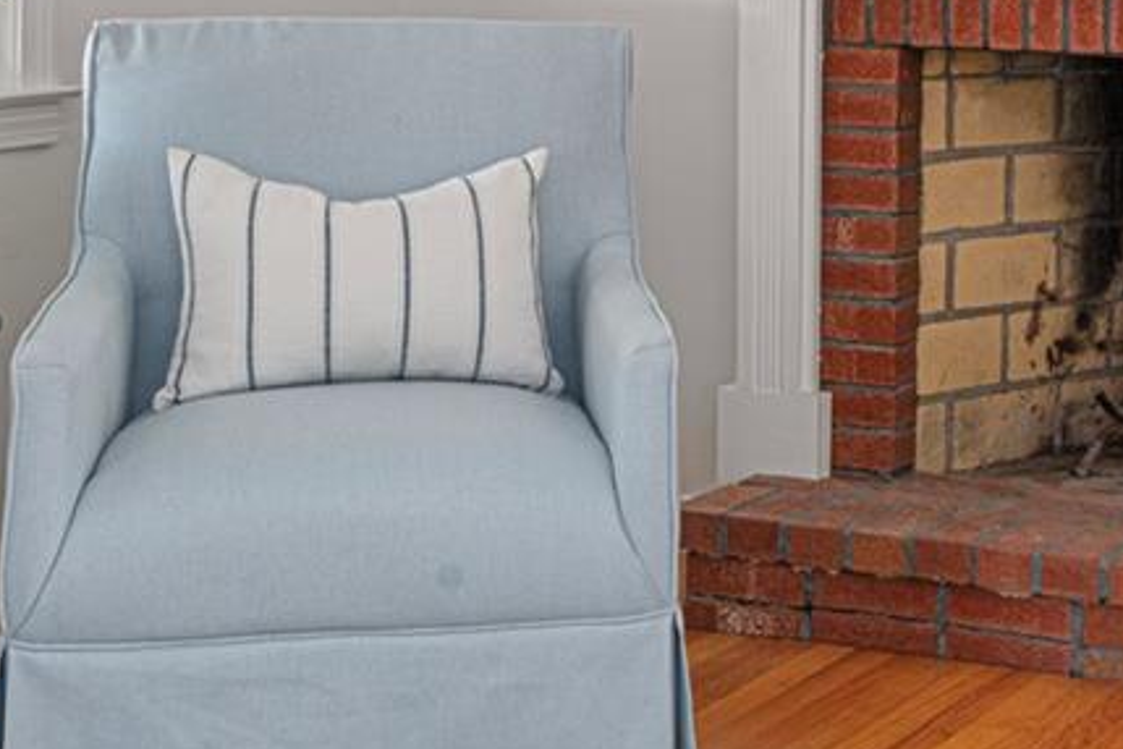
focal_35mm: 86
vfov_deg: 15.4
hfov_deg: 23.2
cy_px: -105
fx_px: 2683
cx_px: 937
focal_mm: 24
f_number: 10
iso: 400
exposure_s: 1/6
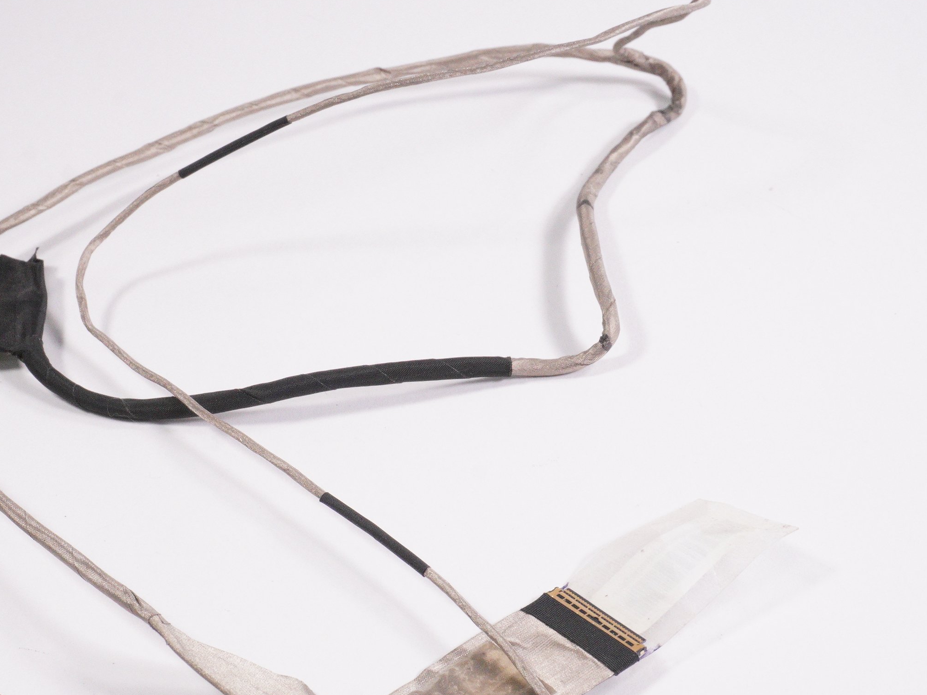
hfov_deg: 28.9
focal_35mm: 67
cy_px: 417
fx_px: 1787
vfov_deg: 22.0
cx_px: 321
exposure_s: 1/250
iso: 3200
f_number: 14
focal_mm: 31
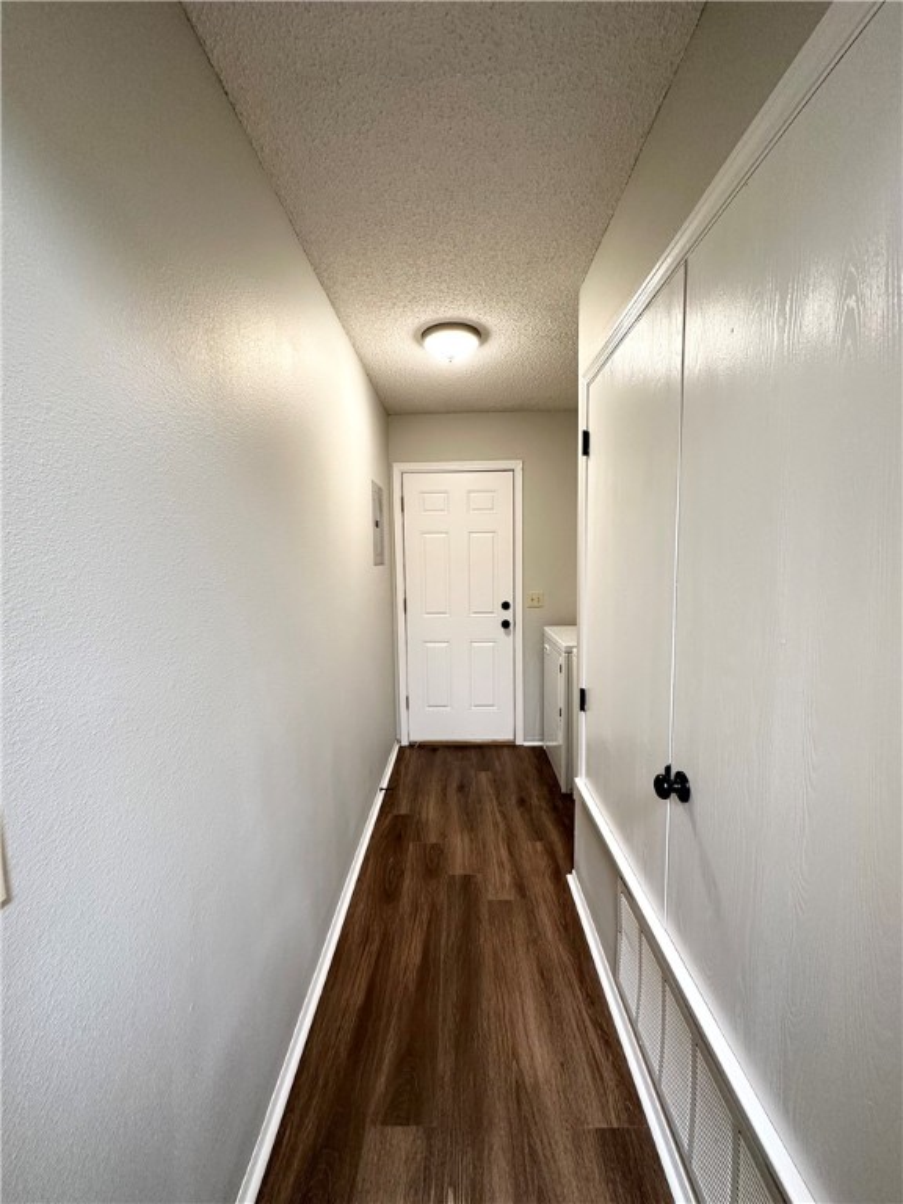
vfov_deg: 102.1
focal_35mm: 14
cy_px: 602
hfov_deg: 85.7
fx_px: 487
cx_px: 452
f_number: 2.2
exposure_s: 1/60
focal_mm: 2.22
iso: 160
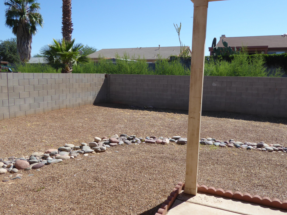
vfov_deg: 49.8
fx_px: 232
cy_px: 109
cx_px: 138
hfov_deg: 63.4
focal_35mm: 28
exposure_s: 1/800
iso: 80
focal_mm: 4.3
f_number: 3.3
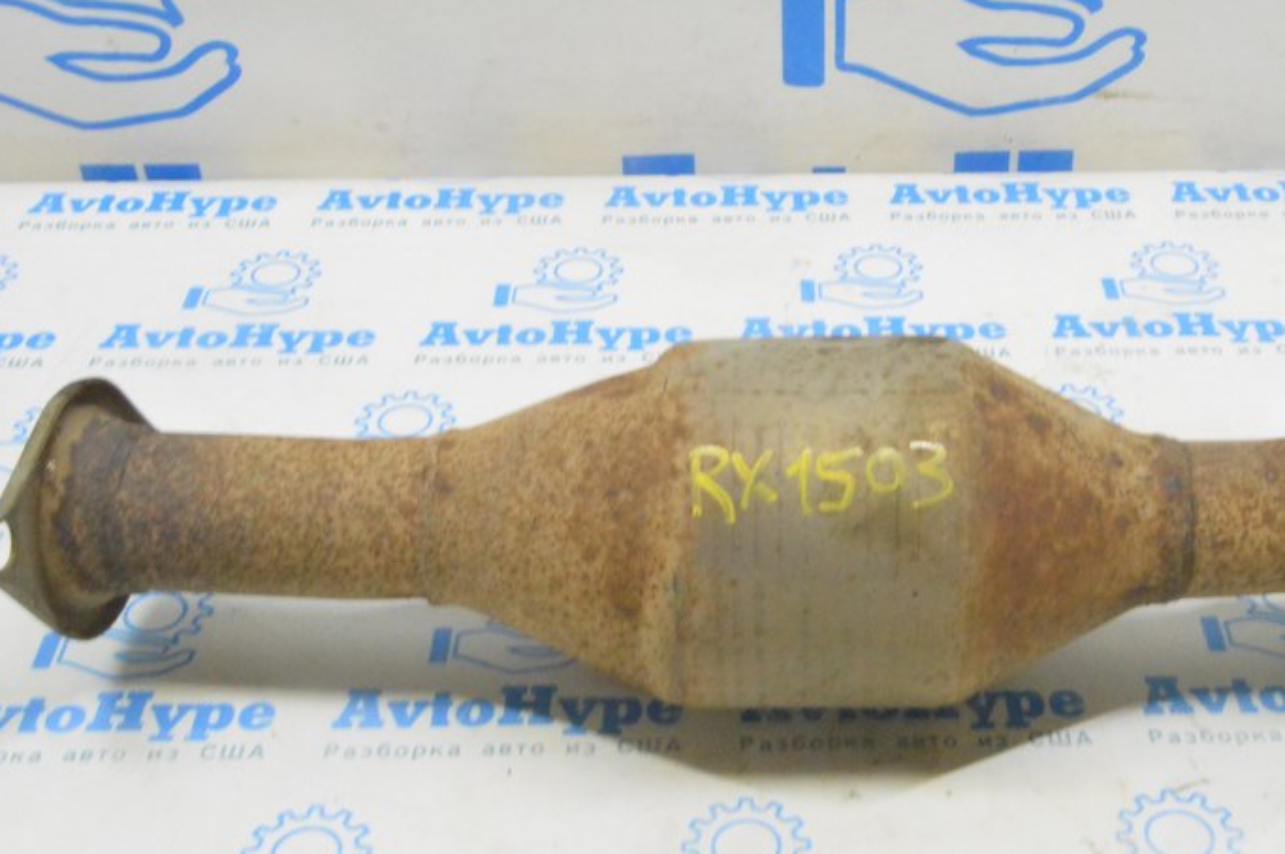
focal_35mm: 54
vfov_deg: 25.0
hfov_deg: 36.6
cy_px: 360
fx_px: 1926
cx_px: 818
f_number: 20
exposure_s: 1/15
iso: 6400
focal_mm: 24
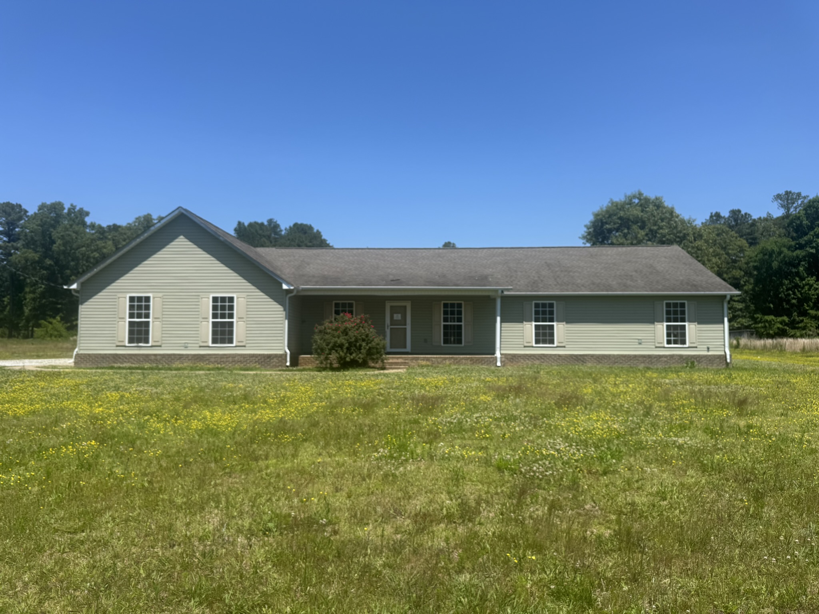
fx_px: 568
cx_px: 410
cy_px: 307
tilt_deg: +2.8
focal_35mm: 24
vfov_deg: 56.8
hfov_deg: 71.6
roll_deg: +0.0
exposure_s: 1/4310
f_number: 1.78
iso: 80
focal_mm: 6.76
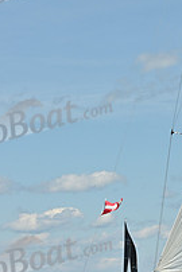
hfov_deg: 6.8
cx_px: 183
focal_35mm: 201
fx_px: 1522
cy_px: 39
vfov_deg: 10.2
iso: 250
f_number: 9
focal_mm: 70
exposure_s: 1/1250
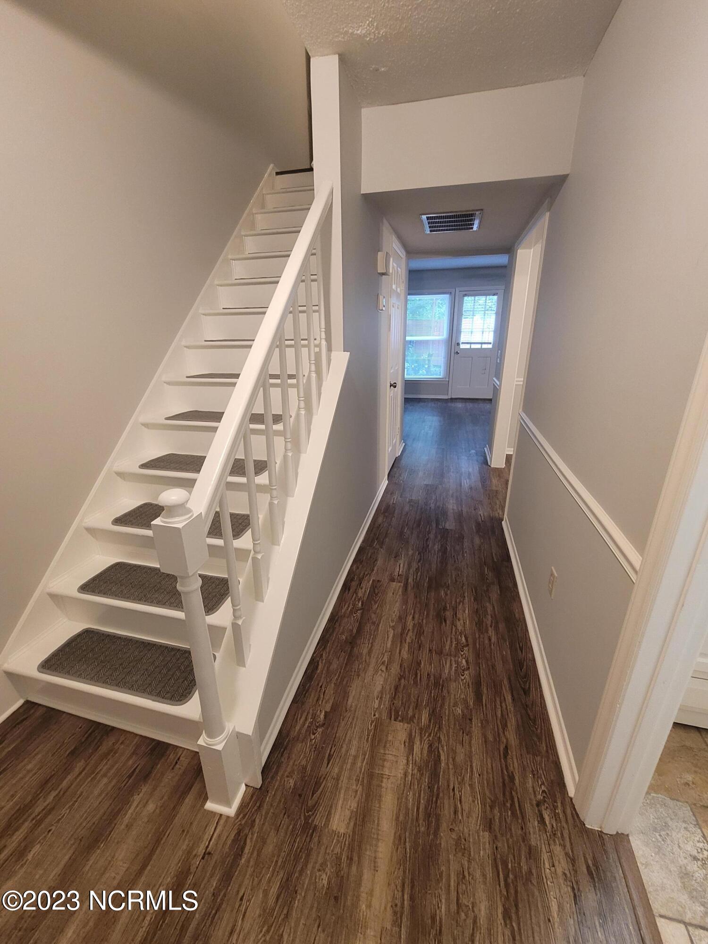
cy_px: 472
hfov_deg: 89.9
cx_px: 354
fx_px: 355
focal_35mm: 13
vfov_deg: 106.2
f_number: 2.2
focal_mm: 2.2
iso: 400
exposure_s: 1/60
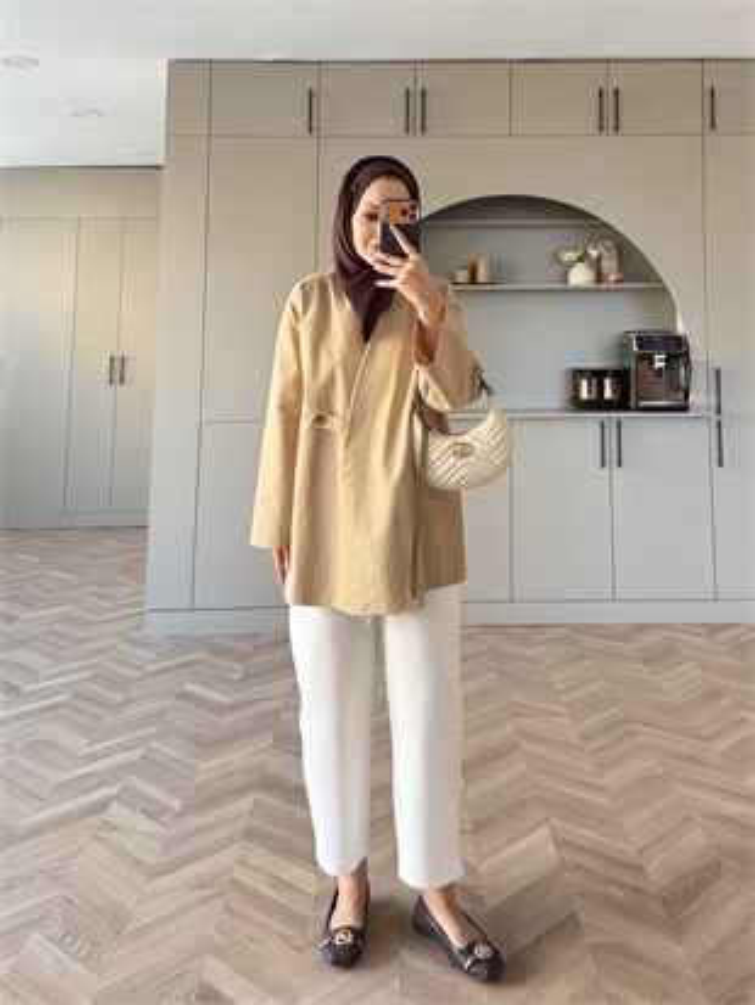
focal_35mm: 24
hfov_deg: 56.8
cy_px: 502
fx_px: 698
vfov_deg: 71.6
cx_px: 378
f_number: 1.78
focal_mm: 6.76
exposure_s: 1/112
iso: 200
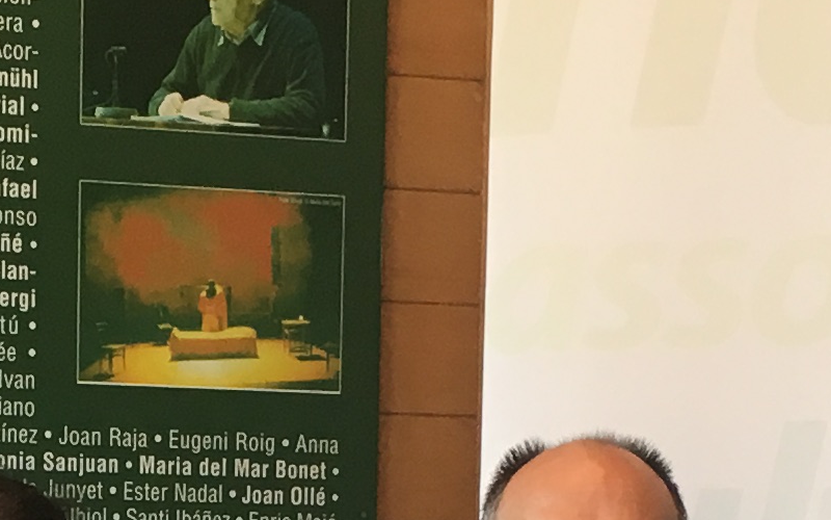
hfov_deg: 13.3
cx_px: -22
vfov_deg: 8.1
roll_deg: +0.0
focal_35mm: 155
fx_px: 3510
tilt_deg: -6.6
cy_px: 1014
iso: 25
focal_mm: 4.15
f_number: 2.2
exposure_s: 1/33
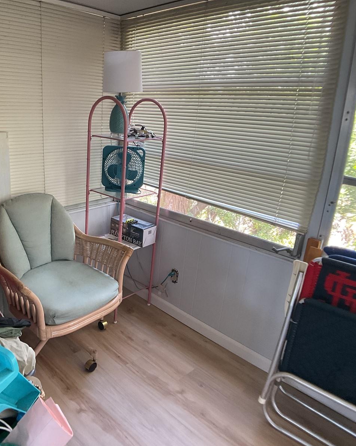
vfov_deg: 47.9
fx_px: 501
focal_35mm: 38
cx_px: 96
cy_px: 224
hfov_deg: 38.3
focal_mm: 3
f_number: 1.8
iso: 100
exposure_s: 1/60
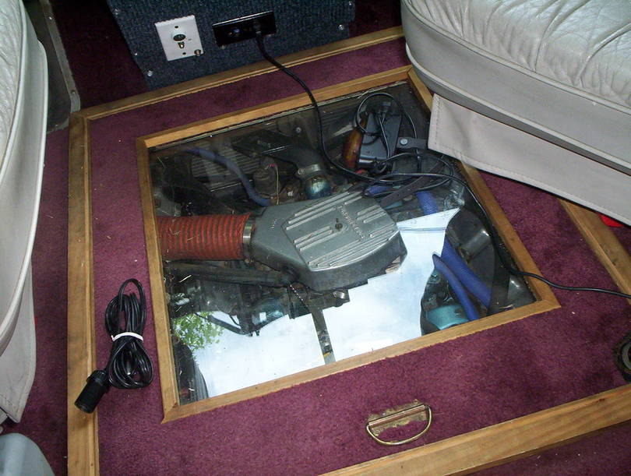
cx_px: 316
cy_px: 238
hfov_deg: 48.9
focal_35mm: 38
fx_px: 694
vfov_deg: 37.8
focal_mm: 4.99
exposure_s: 1/60
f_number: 4.5
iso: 140
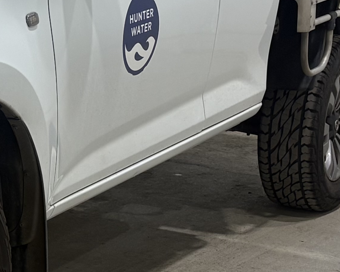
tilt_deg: -8.9
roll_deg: -0.5
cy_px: 105
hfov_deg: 13.9
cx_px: -197
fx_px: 1288
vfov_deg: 12.0
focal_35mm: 128
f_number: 1.6
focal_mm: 5.96
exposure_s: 1/100
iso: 64
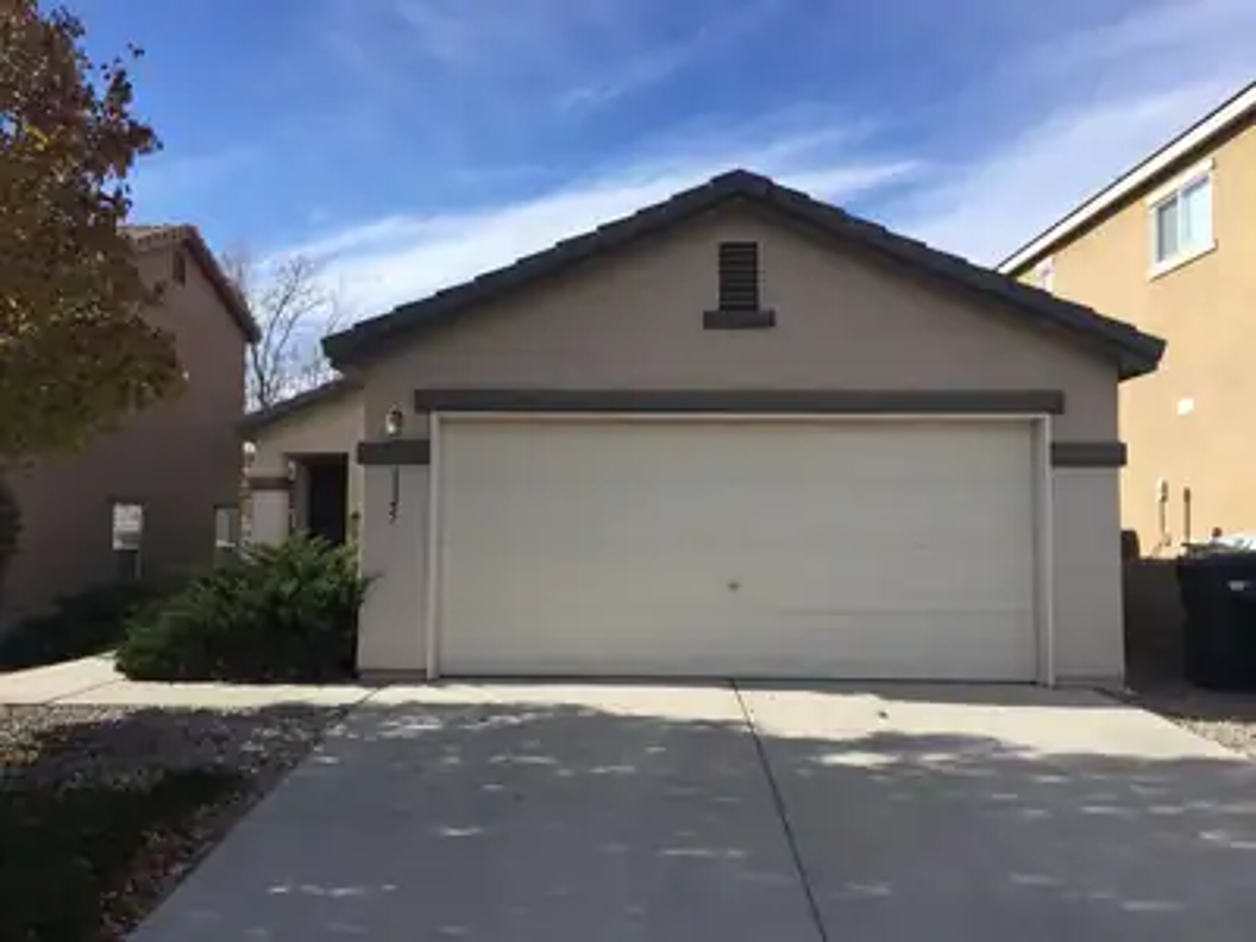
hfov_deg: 61.7
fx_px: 1052
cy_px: 471
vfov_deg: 48.2
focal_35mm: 29
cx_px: 628
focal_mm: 4.15
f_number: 2.2
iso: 32
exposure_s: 1/1799
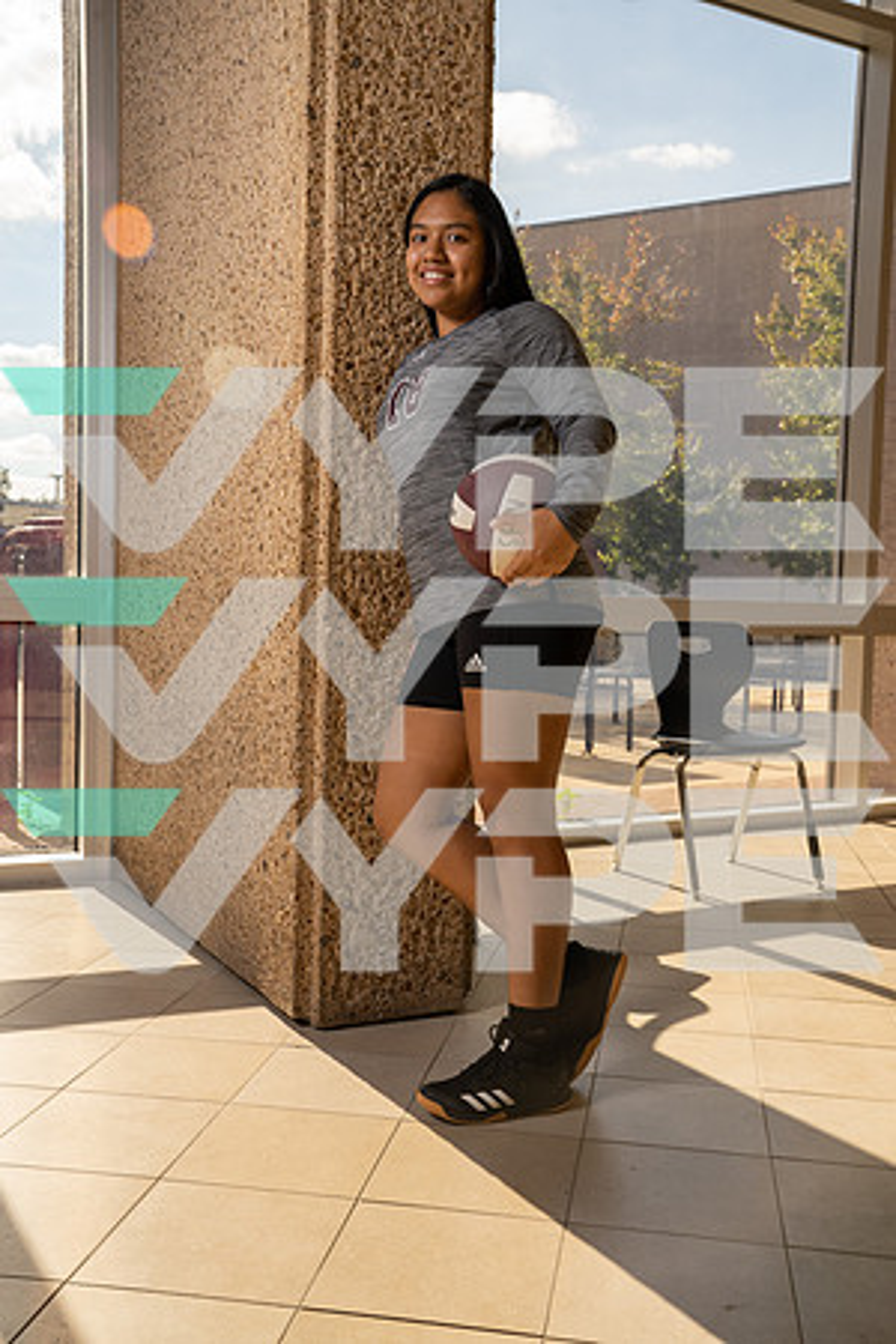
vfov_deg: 53.1
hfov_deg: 36.9
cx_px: 448
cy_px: 672
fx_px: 1344
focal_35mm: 36
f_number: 8
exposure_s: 1/250
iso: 400
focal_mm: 36
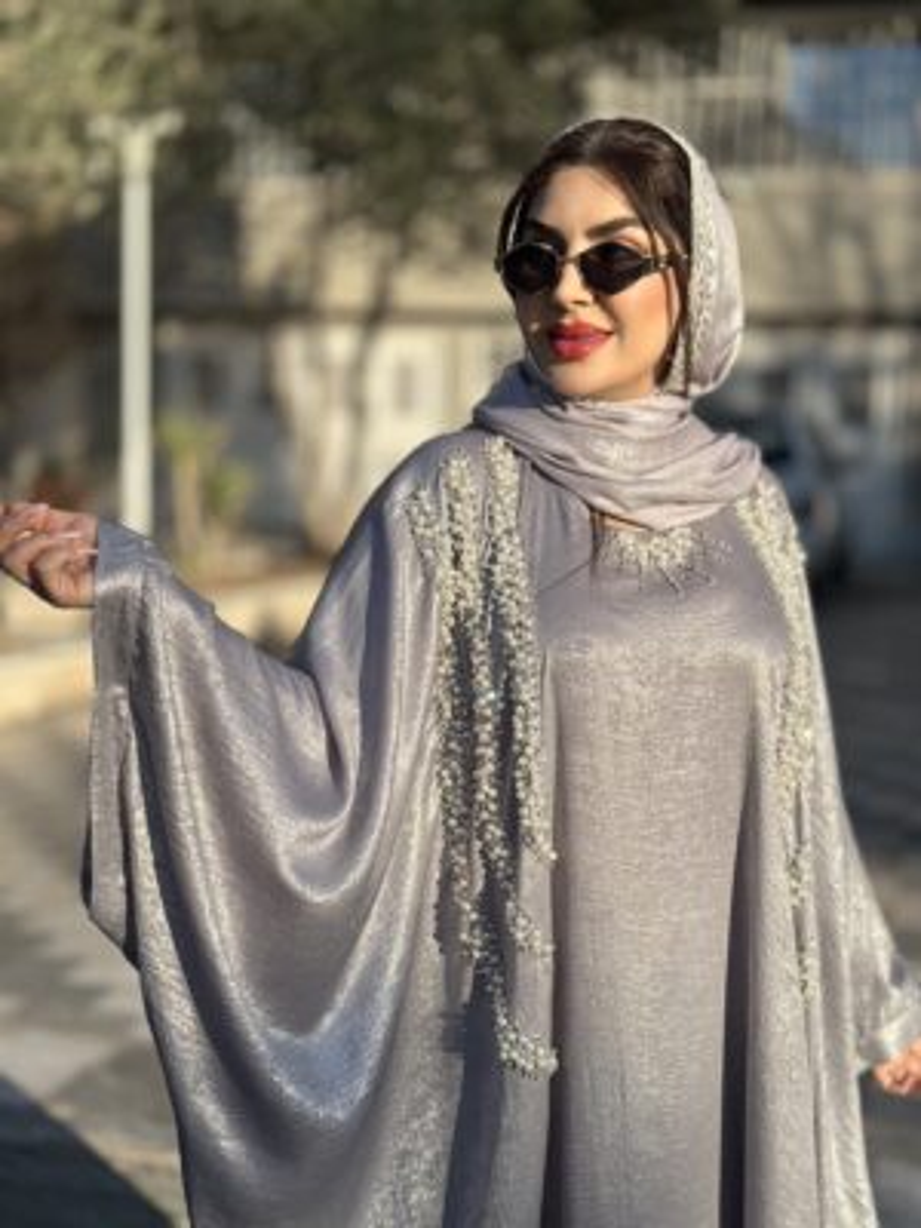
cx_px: 460
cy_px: 614
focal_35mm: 48
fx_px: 1703
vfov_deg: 39.7
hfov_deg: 30.3
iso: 80
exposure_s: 1/3876
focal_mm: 6.86
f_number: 1.78
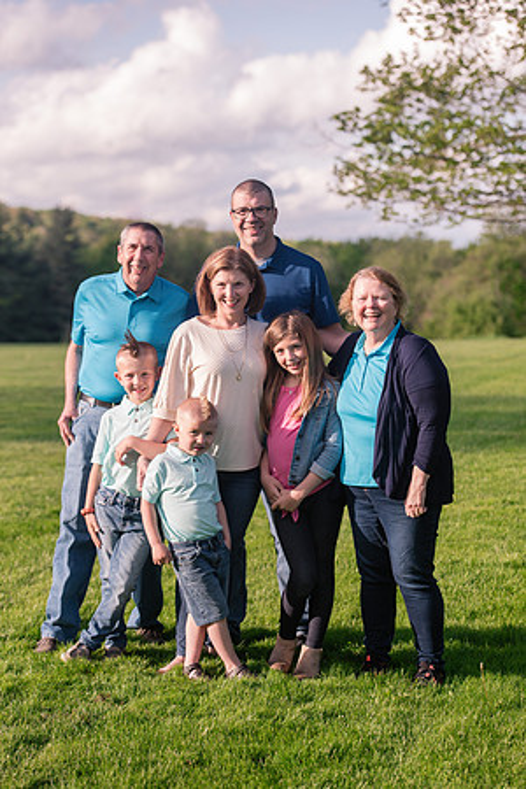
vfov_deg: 23.6
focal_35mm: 86
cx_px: 263
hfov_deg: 15.9
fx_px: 1885
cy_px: 394
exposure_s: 1/2500
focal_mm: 86
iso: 500
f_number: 3.5
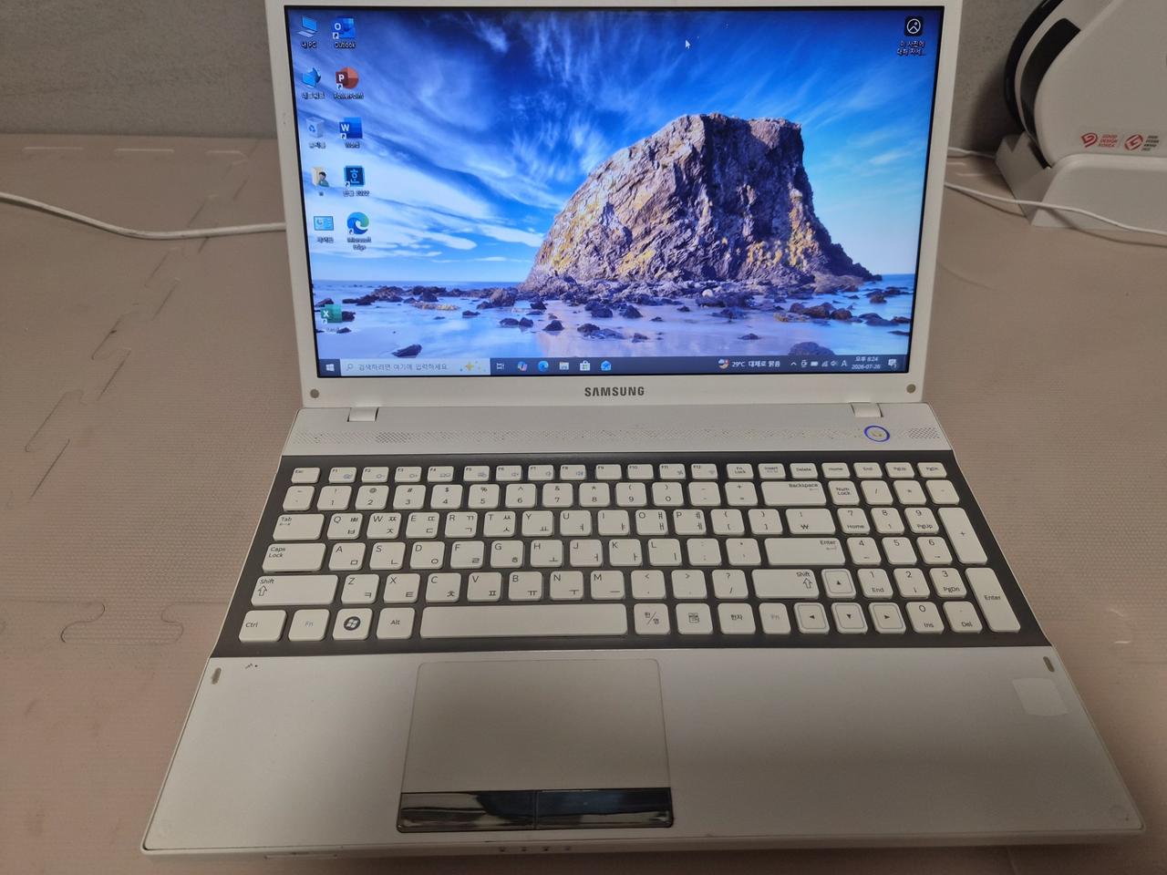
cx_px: 584
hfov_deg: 73.9
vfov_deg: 58.9
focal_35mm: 23
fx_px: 775
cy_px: 438
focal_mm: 5.4
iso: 100
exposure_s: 1/120
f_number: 1.8
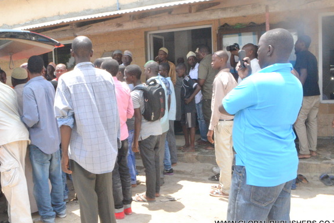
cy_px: 99
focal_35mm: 37
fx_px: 343
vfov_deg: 35.9
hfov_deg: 51.7
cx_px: 146
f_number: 25
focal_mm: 20
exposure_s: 1/200
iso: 3200
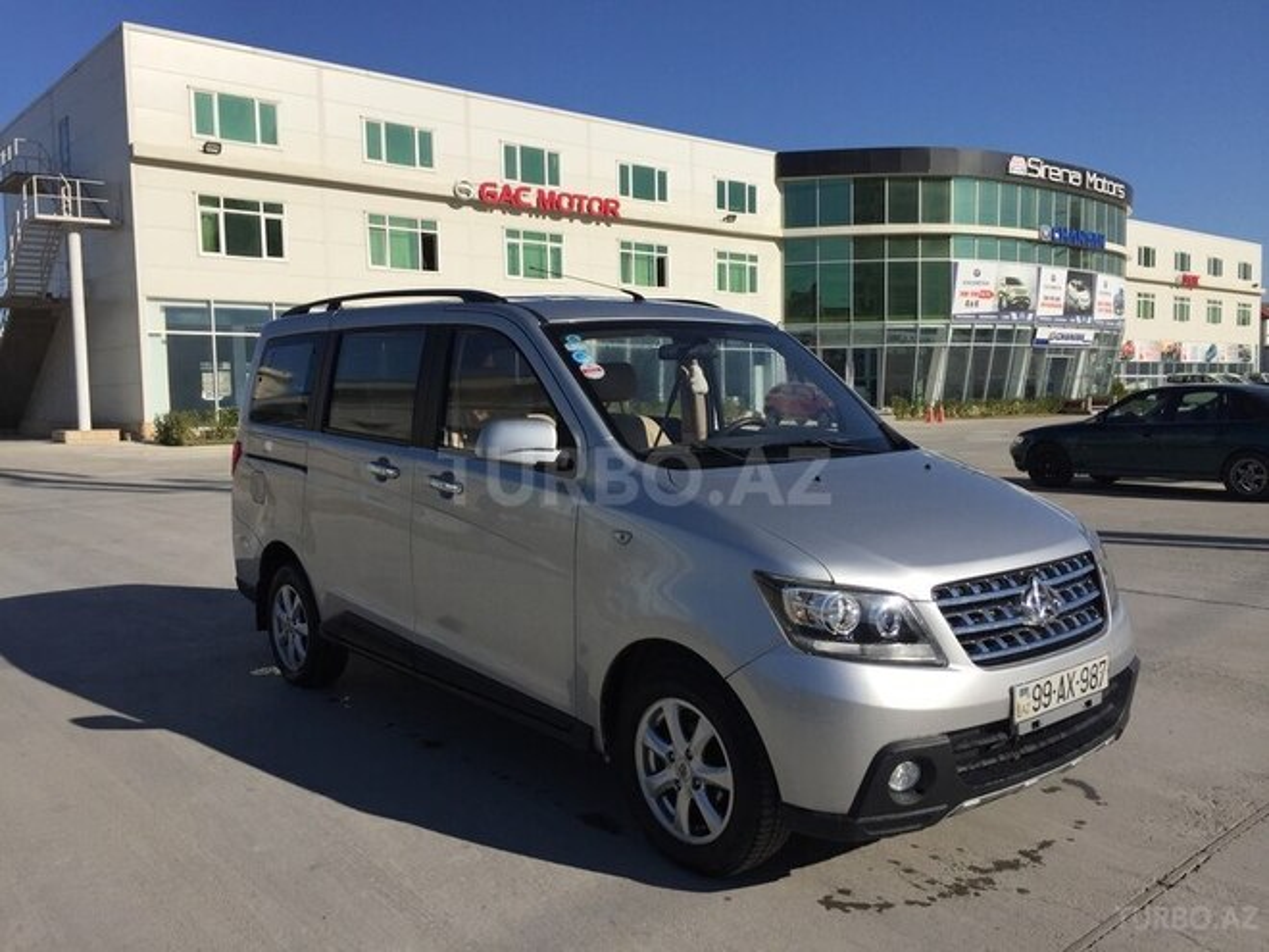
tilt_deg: -4.8
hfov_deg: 61.7
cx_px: 634
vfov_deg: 48.2
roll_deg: +0.1
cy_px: 476
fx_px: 1063
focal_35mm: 29
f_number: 2.2
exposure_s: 1/4950
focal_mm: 4.15
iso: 32
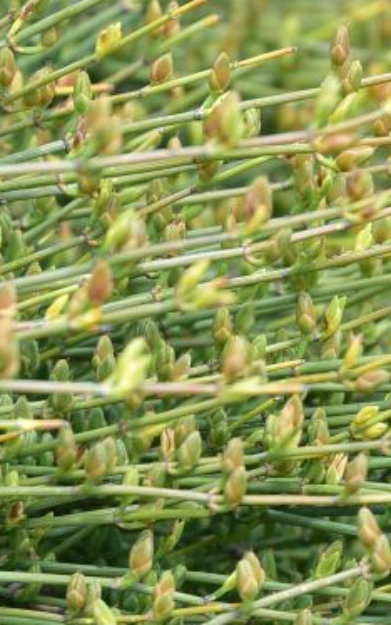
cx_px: 533
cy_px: 664
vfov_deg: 11.7
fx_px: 3015
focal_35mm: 177
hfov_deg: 7.3
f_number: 6.3
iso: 100
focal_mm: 50
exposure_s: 1/125
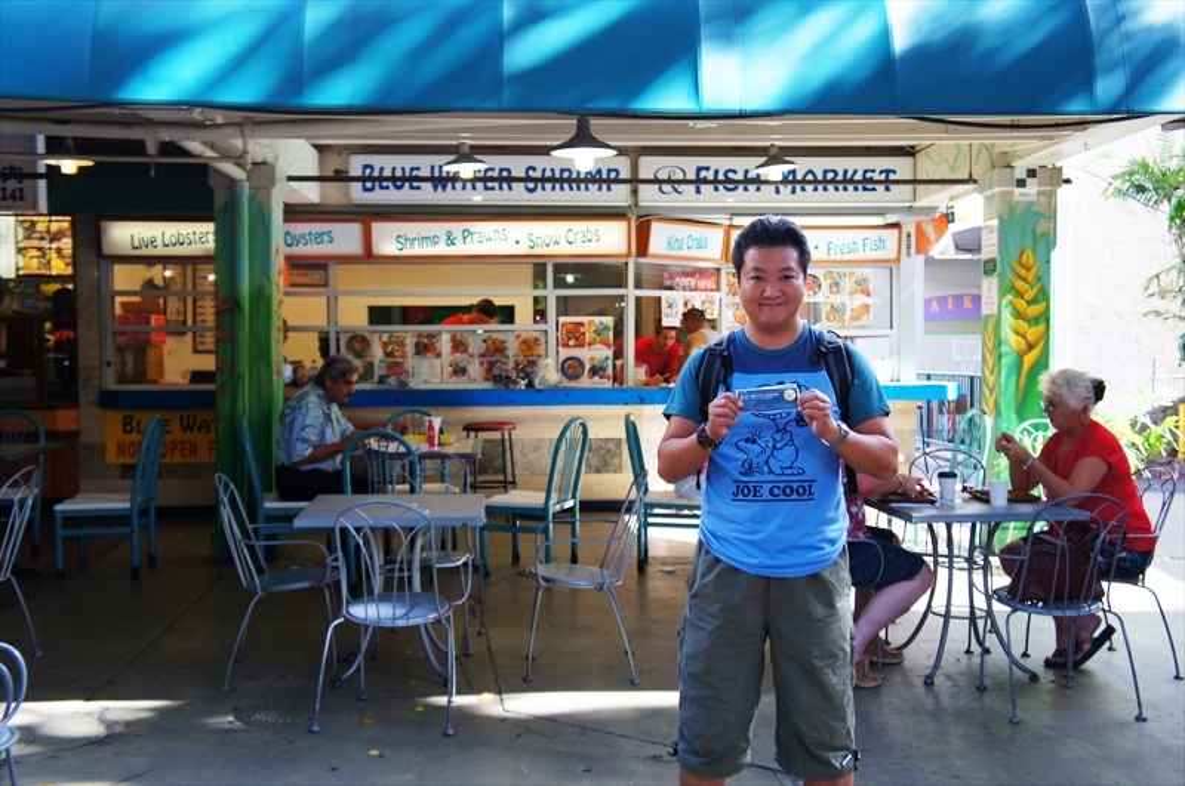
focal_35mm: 40
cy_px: 393
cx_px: 592
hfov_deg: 48.0
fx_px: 1331
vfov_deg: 32.9
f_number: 4
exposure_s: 1/160
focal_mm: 27
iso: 250
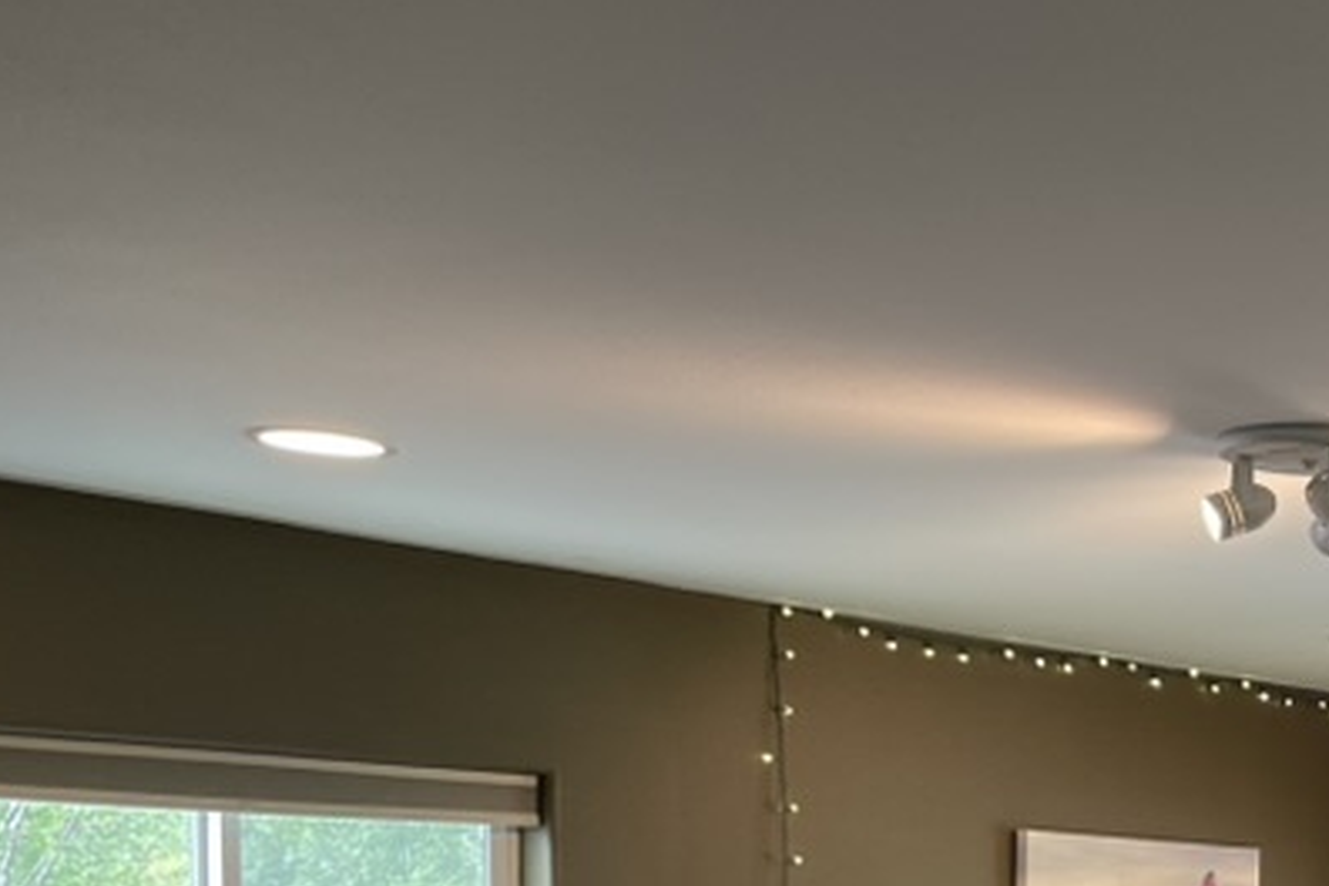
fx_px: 2584
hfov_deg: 26.3
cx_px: 1514
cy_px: 1161
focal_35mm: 70
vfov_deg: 18.1
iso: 125
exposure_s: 1/120
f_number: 1.6
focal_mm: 4.2
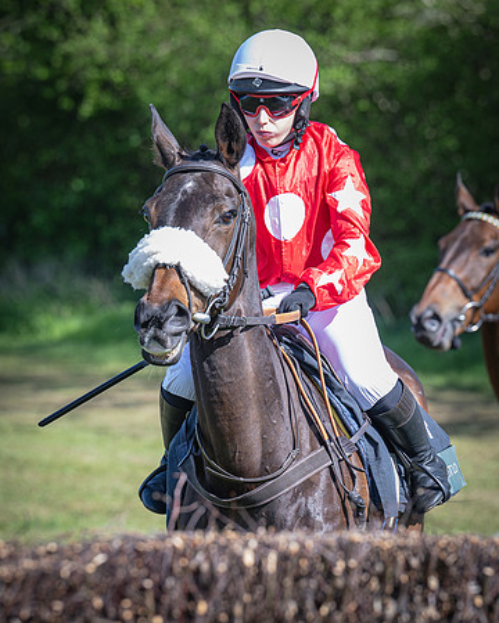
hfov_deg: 6.6
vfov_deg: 8.3
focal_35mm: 233
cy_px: 345
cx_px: 259
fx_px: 4297
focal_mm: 140
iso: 400
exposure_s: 1/800
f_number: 4
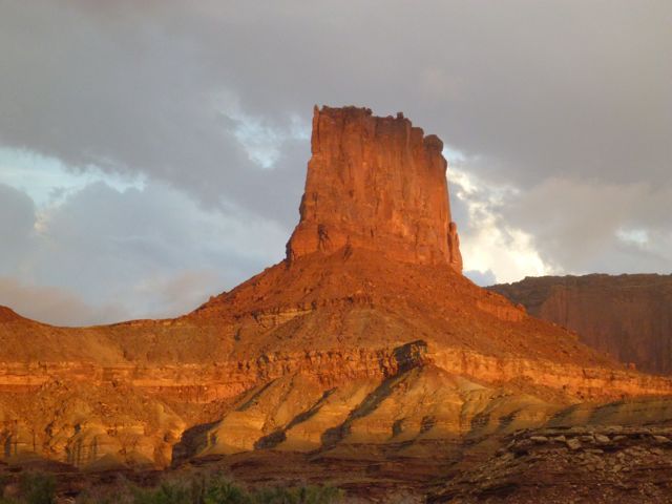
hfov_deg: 18.2
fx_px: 2097
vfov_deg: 13.7
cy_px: 252
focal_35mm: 108
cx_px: 336
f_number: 5.7
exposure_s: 1/80
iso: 400
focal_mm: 19.2
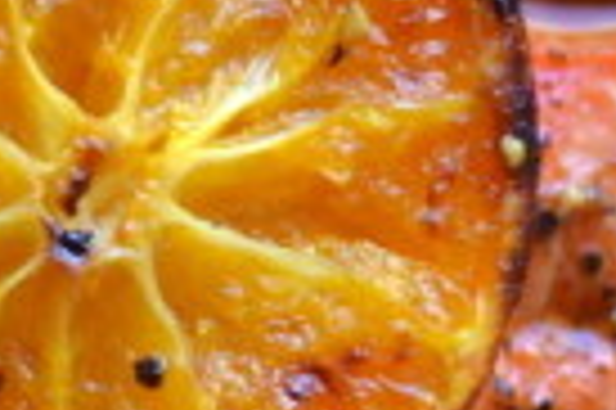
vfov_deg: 4.4
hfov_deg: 6.5
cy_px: 775
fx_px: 5247
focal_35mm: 307
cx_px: -594
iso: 1600
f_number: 3
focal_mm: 40
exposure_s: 1/500
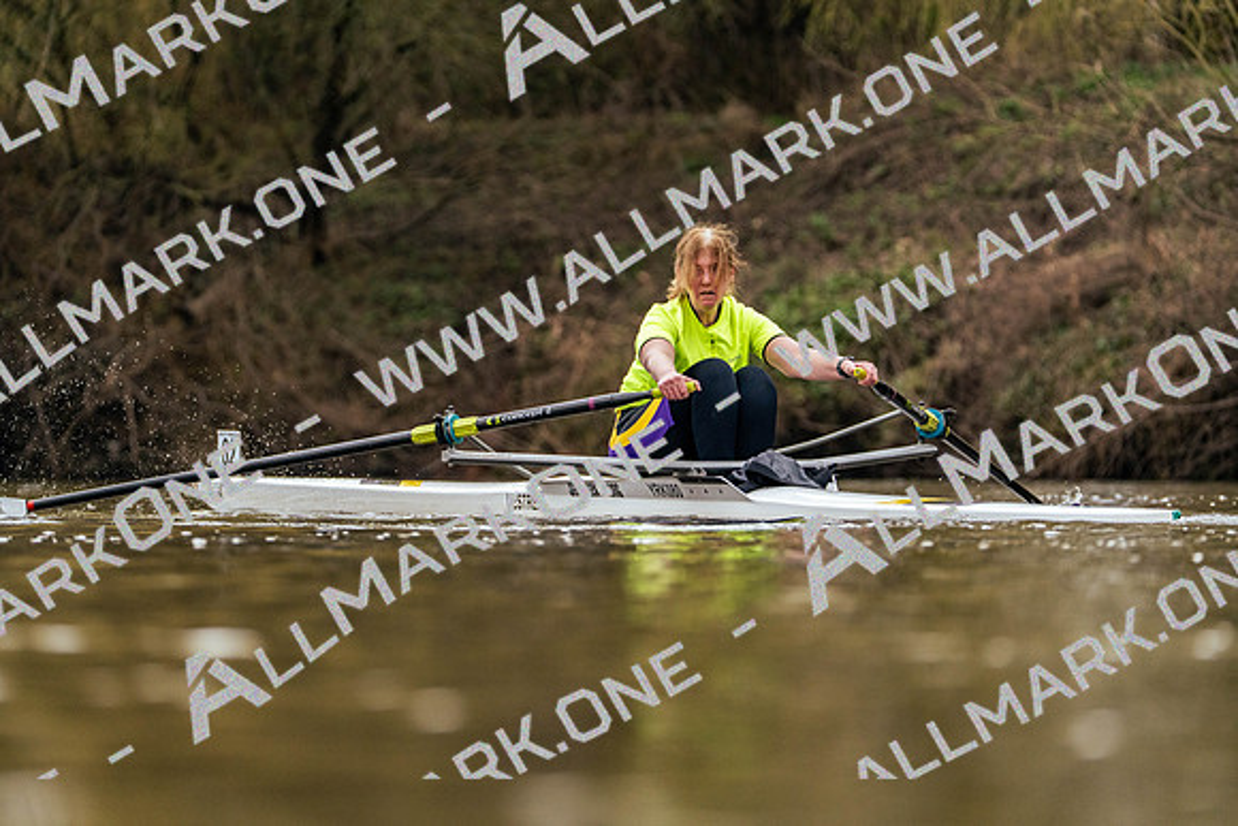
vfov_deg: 3.5
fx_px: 13345
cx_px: 619
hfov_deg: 5.3
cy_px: 413
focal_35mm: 388
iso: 2500
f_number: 6.3
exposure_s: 1/2000
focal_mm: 388
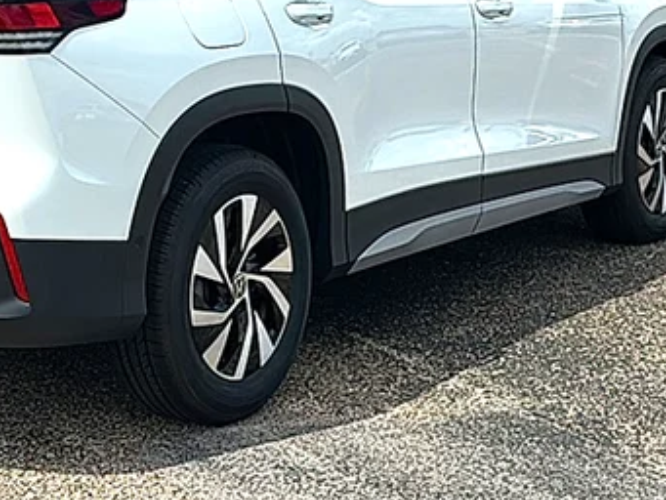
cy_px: 79
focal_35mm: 78
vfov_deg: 18.7
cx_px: 158
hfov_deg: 24.7
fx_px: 1501
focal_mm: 6.86
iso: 80
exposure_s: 1/6667
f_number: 1.78
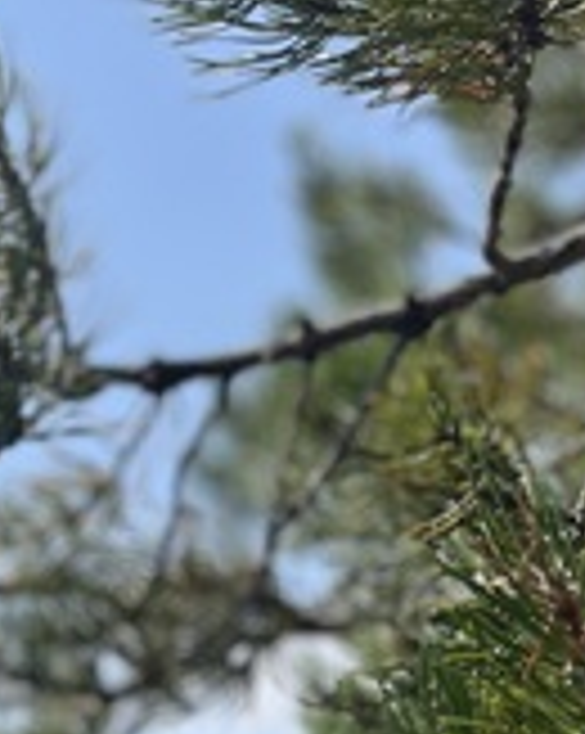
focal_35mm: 81
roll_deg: -0.2
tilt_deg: +6.3
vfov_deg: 20.6
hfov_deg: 18.2
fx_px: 1756
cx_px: -54
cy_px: 1058
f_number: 1.6
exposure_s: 1/4484
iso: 50
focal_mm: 5.1
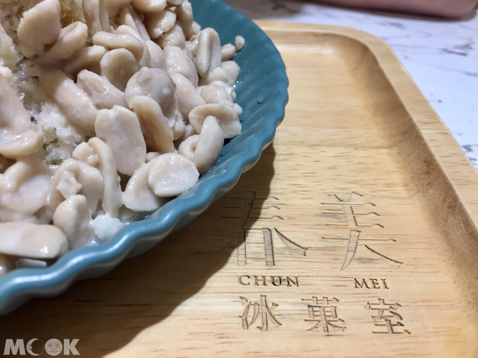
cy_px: 179
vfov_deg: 48.2
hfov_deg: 61.7
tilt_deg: -39.7
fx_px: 400
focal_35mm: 29
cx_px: 239
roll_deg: -5.1
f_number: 2.2
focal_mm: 4.15
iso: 32
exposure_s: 1/40
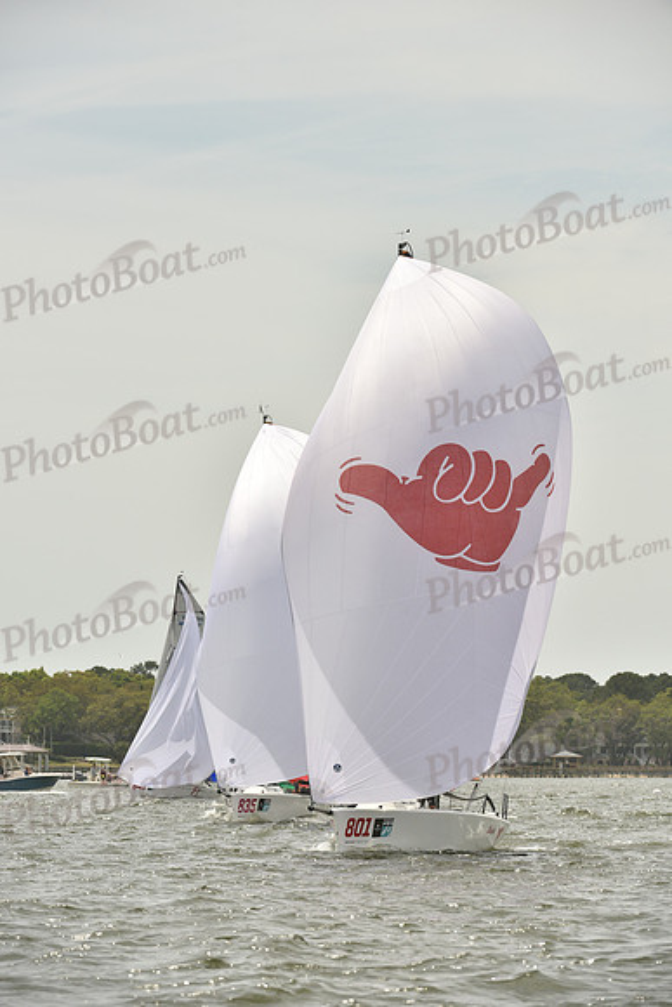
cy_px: 504
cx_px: 336
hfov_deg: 6.9
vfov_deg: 10.3
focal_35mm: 200
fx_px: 5596
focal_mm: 200
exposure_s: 1/1250
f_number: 9
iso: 320
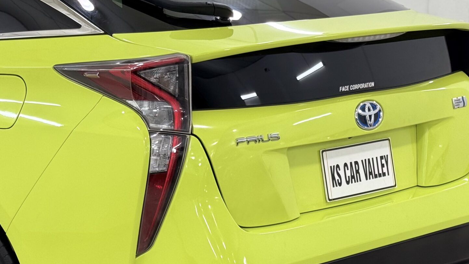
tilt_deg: -13.4
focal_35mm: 93
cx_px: 187
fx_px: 1157
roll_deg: -0.6
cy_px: 161
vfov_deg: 13.0
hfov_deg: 22.9
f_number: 1.78
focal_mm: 6.76
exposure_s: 1/100
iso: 80
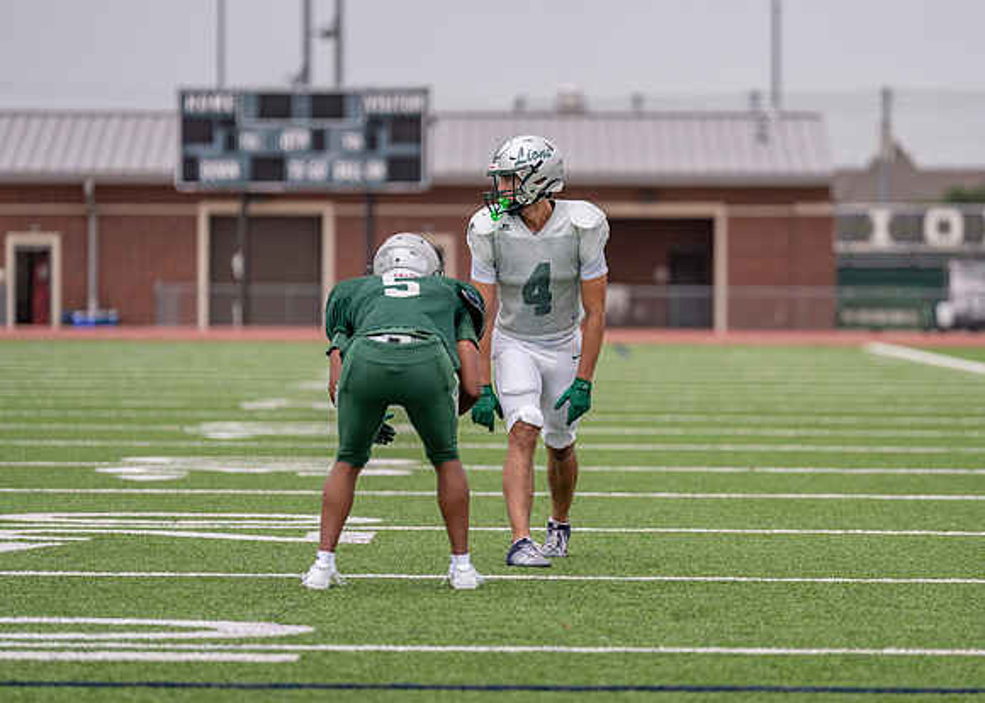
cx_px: 568
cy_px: 325
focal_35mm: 226
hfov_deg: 8.9
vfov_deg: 6.4
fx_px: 6333
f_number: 2.8
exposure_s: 1/3200
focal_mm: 200
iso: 320
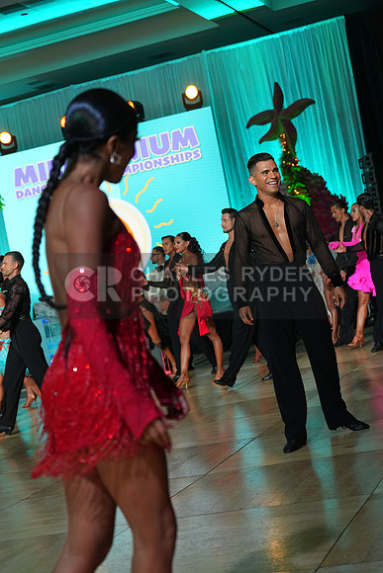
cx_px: 192
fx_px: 1116
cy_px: 286
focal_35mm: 70
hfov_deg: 19.5
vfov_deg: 28.8
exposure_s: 1/400
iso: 2500
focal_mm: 70
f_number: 4.5
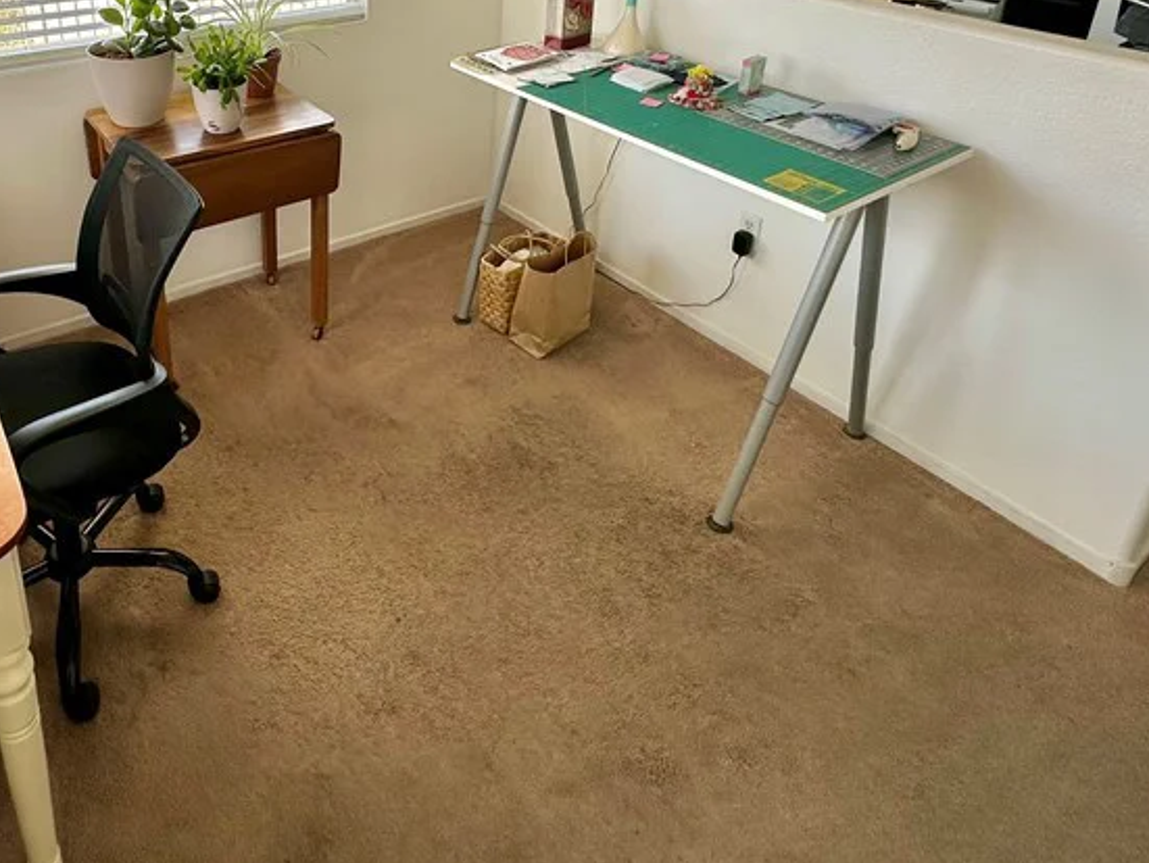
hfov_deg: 65.5
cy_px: 110
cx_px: 384
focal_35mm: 26
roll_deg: -1.6
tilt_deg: -19.2
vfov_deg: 48.4
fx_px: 864
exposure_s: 1/274
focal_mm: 2.22
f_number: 2.2
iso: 40
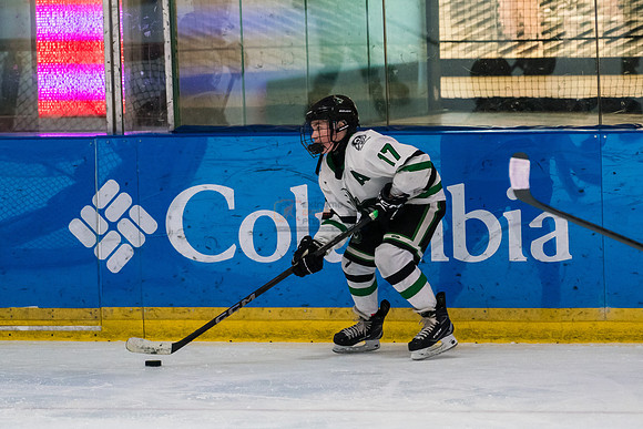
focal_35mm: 320
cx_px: 397
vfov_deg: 4.3
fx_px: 5720
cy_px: 181
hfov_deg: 6.4
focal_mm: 150
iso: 2000
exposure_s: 1/1000
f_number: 2.8
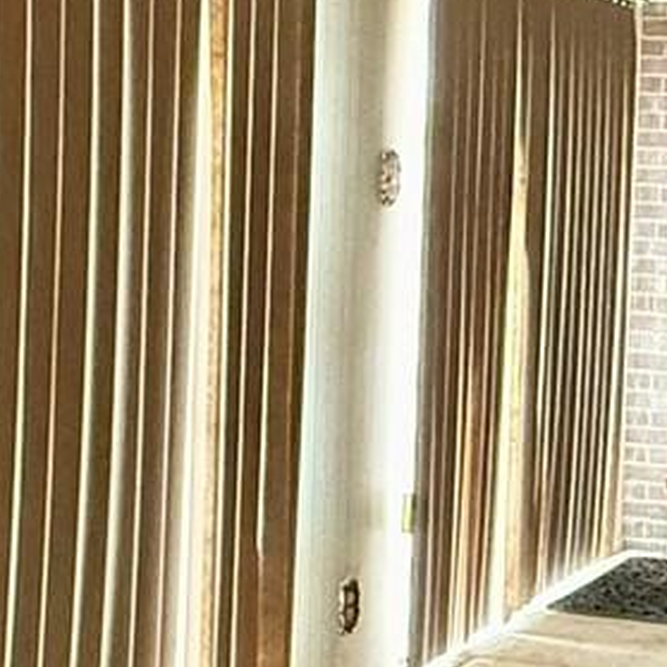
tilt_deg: -2.7
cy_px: 270
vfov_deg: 24.3
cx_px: 803
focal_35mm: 71
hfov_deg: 22.4
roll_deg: -3.5
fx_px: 1548
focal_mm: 2.22
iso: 640
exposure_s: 1/60
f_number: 2.2
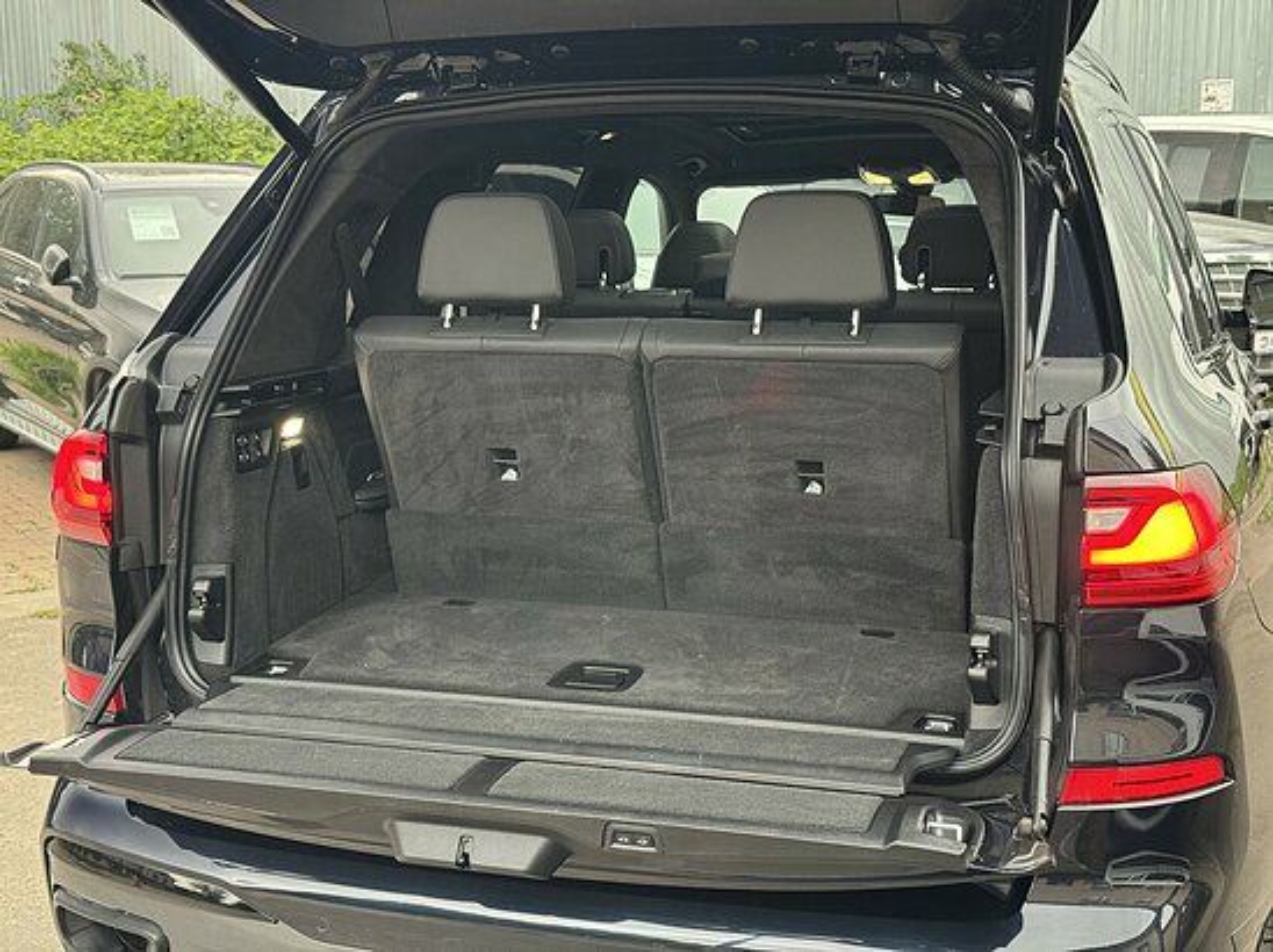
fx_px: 1764
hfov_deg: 39.7
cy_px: 476
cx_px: 636
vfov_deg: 30.2
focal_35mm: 48
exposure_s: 1/40
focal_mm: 6.76
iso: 400
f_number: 1.78
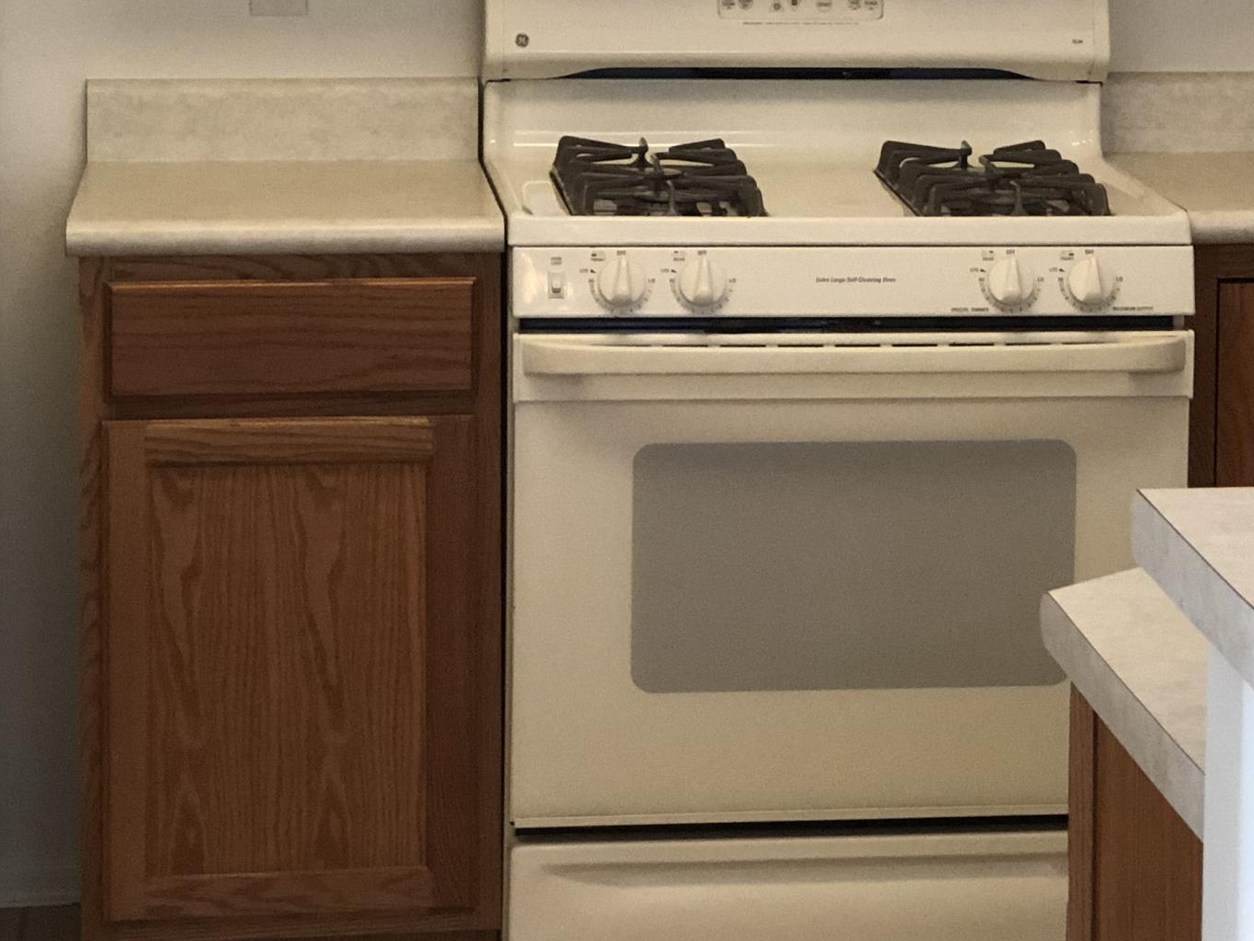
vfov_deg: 11.6
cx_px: 1023
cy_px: -18
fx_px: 4565
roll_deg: -0.6
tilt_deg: -5.1
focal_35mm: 126
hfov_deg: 15.5
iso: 200
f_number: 2.8
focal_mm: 6.6
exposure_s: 1/30
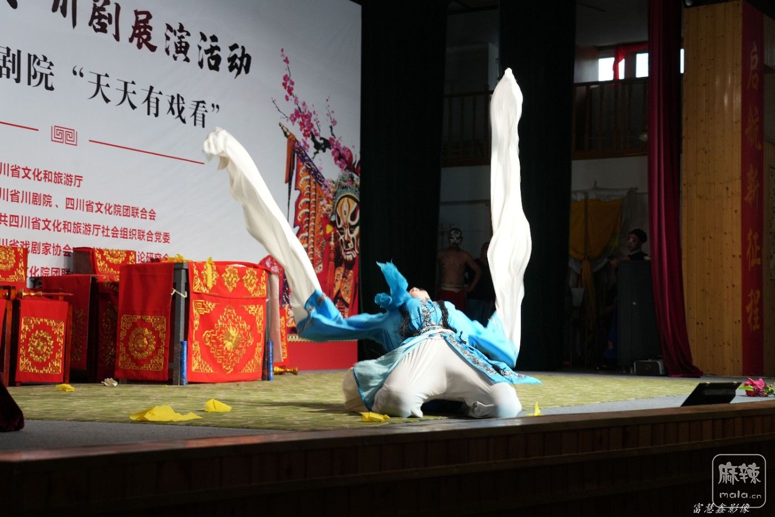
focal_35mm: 52
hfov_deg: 38.2
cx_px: 388
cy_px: 258
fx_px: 1119
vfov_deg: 26.0
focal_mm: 52
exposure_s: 1/160
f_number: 4
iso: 1000
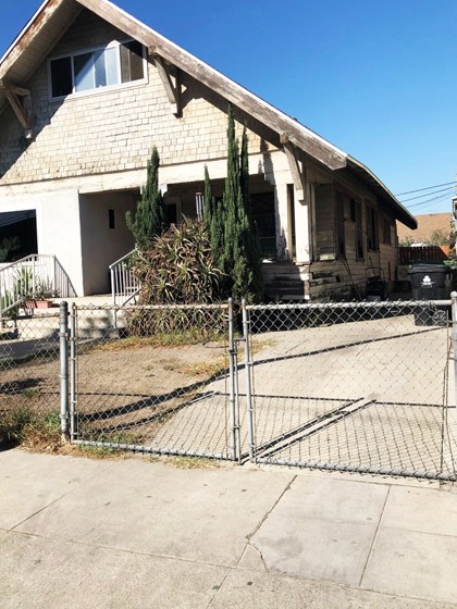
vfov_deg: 56.8
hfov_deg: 44.1
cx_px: 218
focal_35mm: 32
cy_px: 288
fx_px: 563
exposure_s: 1/2703
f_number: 1.8
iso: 25
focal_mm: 4
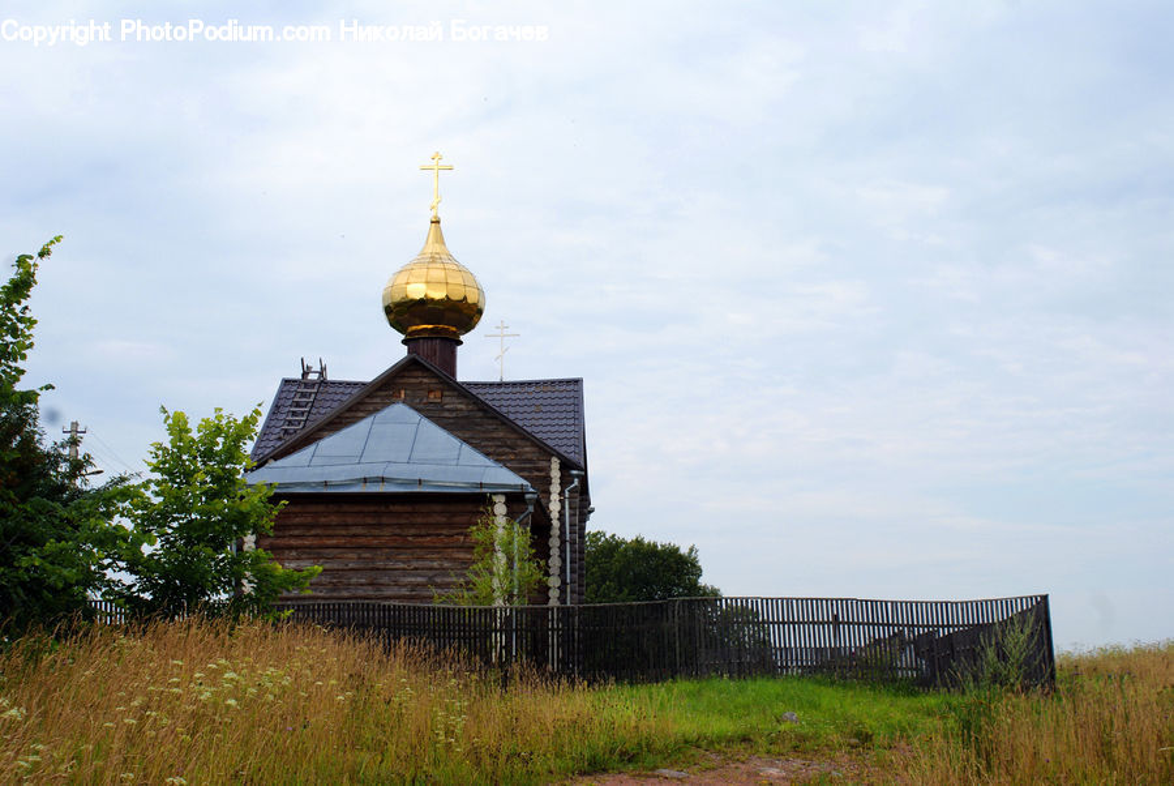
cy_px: 393
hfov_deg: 37.8
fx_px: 1714
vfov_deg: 25.8
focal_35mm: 52
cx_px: 587
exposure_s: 1/160
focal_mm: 35
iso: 100
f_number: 10
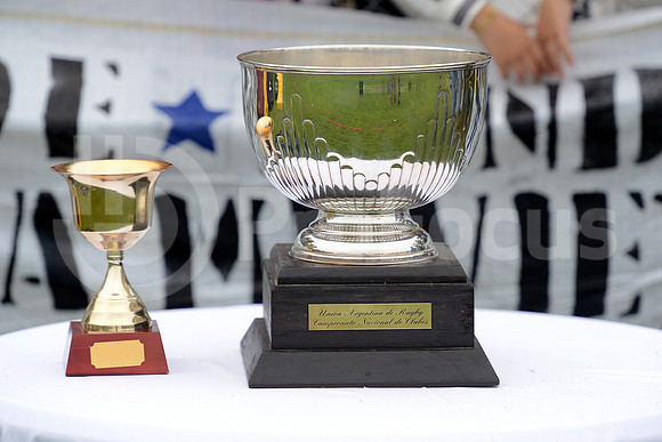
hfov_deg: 9.4
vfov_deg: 6.2
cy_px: 221
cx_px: 331
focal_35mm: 220
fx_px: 4046
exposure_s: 1/800
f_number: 4
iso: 800
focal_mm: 220
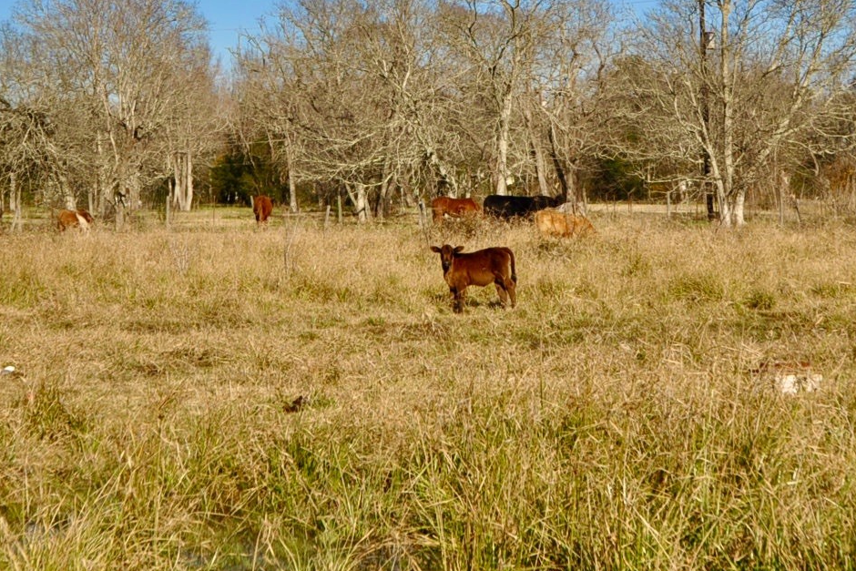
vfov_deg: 16.5
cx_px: 421
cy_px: 65
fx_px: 1950
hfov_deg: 24.8
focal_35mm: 82
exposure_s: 1/400
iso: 200
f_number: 10
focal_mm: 24
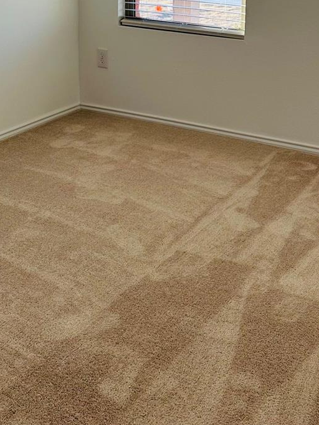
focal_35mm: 54
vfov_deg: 33.1
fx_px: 664
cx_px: 237
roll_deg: -0.9
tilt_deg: -9.2
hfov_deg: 26.7
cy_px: 16
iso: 80
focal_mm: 6.86
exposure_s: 1/190
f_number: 1.78
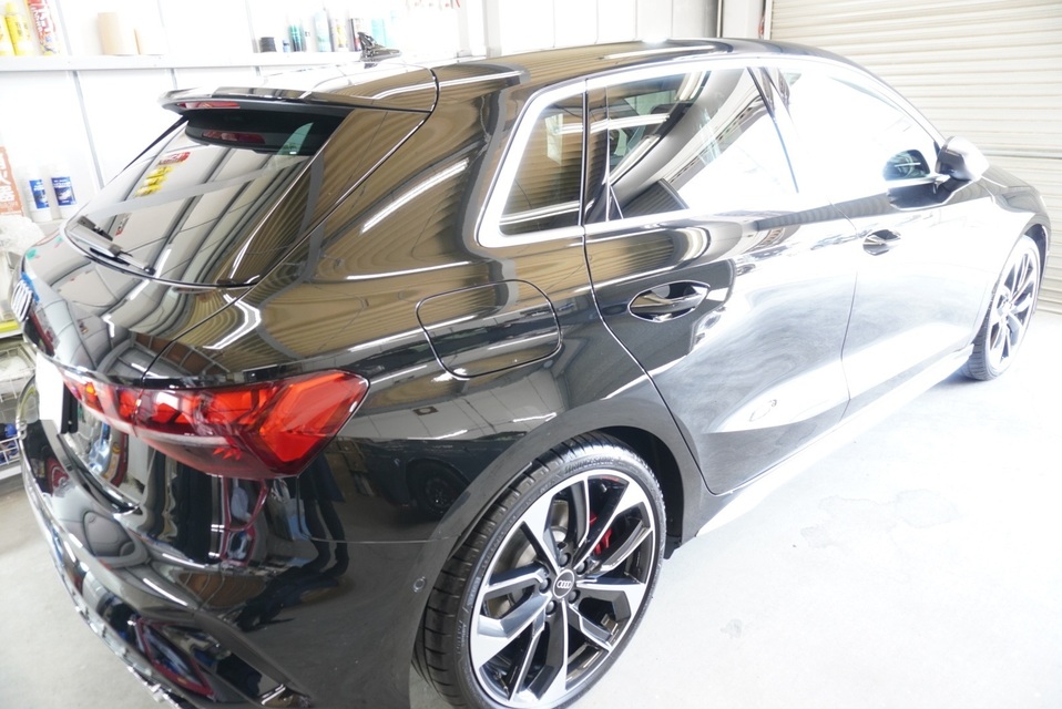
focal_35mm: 24
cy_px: 354
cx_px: 531
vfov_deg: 53.2
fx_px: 708
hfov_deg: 73.7
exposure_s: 1/30
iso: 500
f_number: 3.5
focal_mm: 16
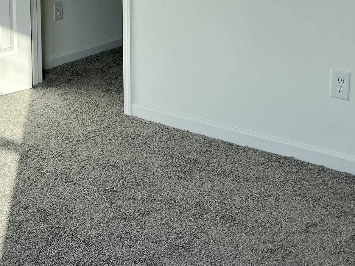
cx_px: 96
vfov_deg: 20.7
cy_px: -38
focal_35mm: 67
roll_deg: +0.6
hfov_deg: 28.6
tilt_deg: -6.9
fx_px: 687
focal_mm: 5.1
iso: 50
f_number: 1.6
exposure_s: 1/1151
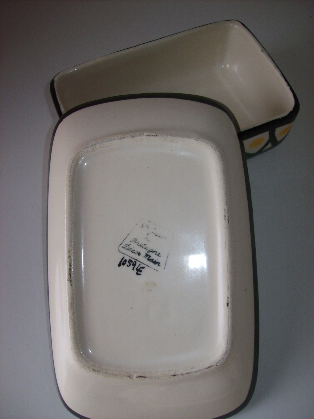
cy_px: 210
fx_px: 436
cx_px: 157
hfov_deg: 39.6
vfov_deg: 51.4
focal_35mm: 36
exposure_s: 1/64
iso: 80
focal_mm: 6
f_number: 2.7
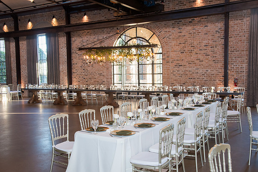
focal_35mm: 39
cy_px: 84
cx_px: 129
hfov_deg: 49.3
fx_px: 281
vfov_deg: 34.1
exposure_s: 1/60
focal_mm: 38
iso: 1250
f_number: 5.6
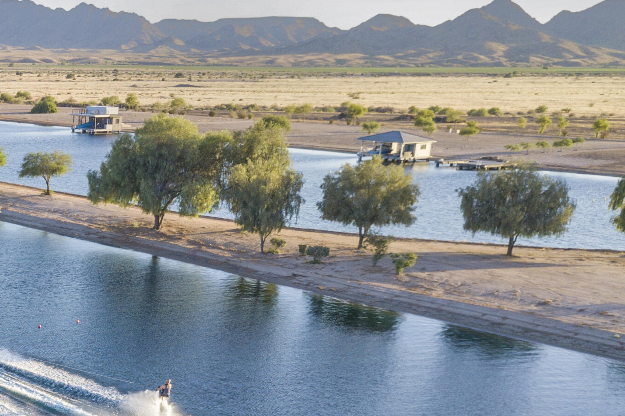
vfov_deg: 21.8
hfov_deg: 29.9
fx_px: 1041
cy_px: 415
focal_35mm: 60
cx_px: -66
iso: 100
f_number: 2.2
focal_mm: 4.73
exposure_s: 1/300
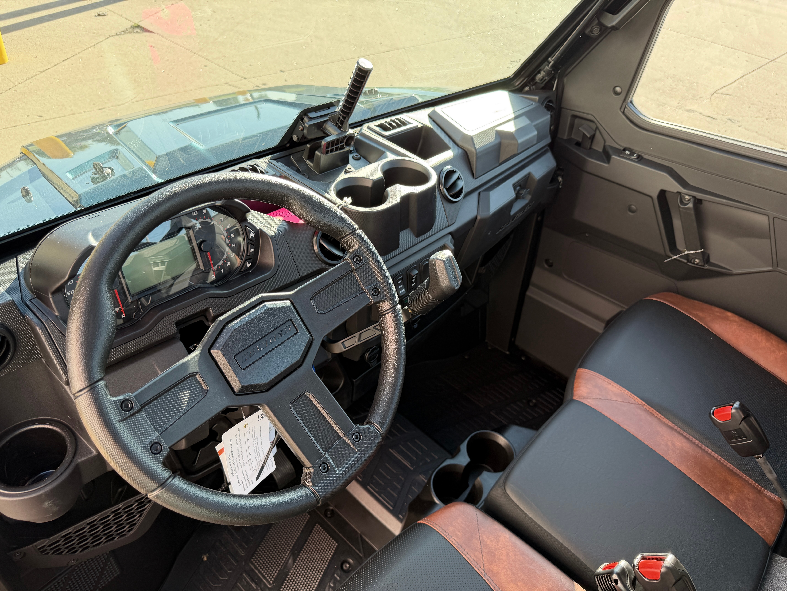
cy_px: 296
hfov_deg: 71.6
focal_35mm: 24
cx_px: 394
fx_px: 546
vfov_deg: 56.8
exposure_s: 1/170
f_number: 1.78
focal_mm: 6.76
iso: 80
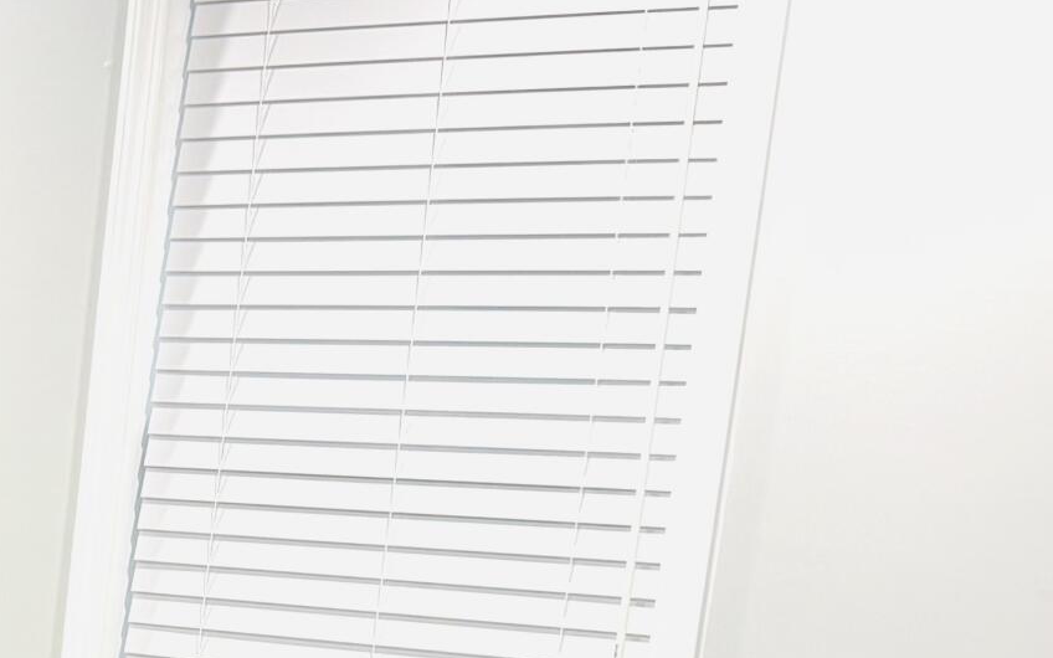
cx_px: -212
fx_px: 2583
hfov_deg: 21.4
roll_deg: -4.0
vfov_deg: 13.7
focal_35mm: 90
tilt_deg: -11.1
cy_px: 956
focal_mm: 6.76
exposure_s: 1/60
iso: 160
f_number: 1.78
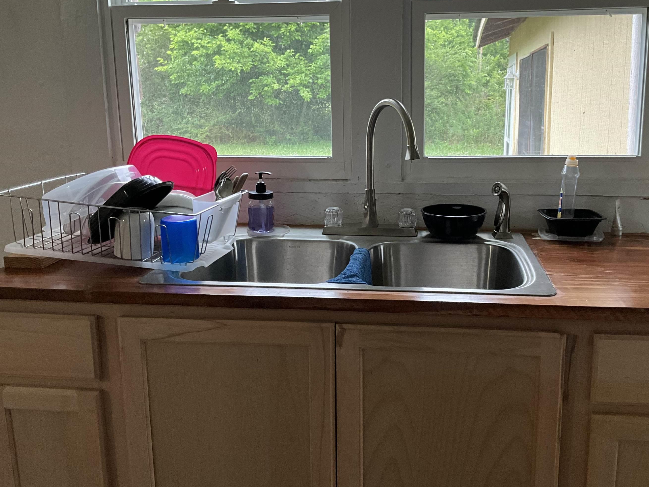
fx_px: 637
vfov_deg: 41.7
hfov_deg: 53.7
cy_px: 216
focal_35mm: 34
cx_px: 373
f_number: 1.8
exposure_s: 1/60
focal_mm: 3
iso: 125
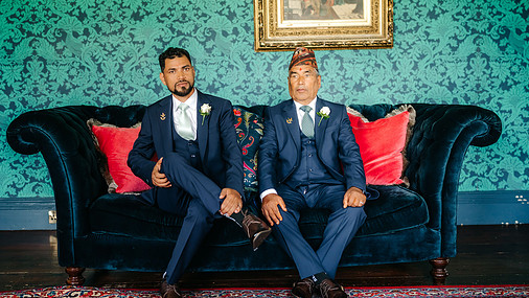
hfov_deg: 48.3
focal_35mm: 42
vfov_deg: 28.3
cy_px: 125
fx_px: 589
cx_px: 253
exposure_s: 1/200
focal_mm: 35
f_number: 1.8
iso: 400
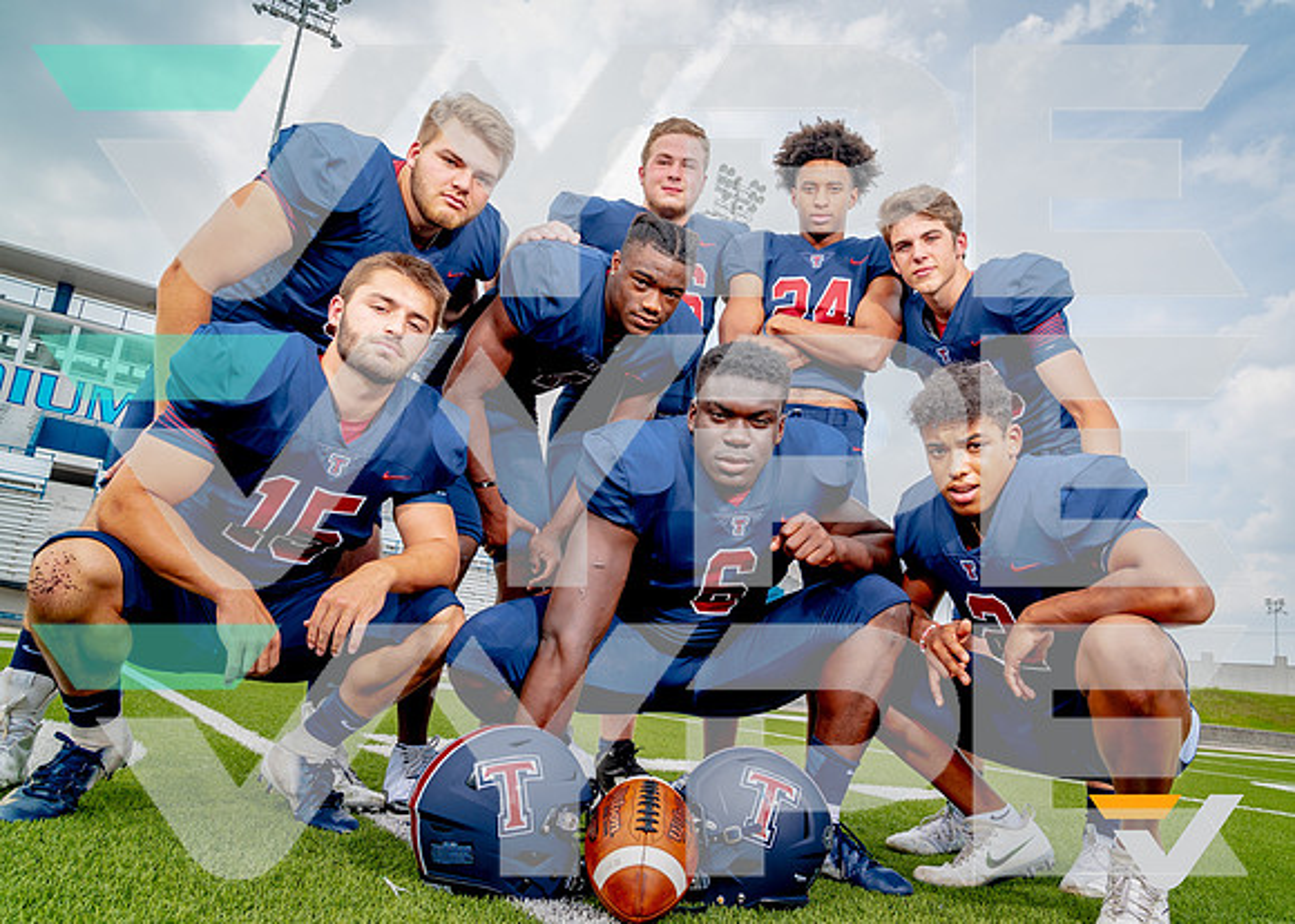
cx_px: 692
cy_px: 462
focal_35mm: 25
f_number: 8
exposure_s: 1/125
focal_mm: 24
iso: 100
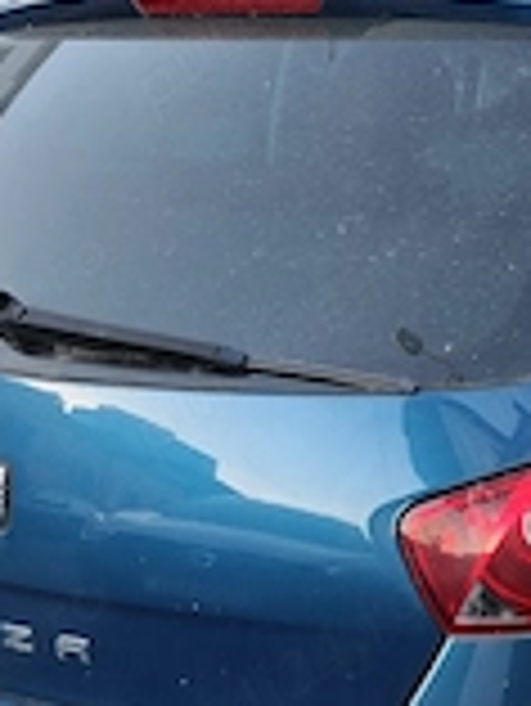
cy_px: 418
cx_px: 436
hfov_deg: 19.7
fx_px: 1511
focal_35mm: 74
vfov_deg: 26.3
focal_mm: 4.22
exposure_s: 1/100
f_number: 1.8
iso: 64
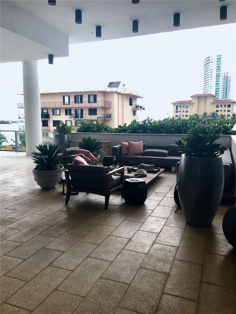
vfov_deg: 63.4
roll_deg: -0.6
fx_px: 255
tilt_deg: -6.2
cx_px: 118
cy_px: 157
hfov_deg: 49.7
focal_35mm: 28
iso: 20
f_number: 1.8
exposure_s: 1/529
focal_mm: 3.99
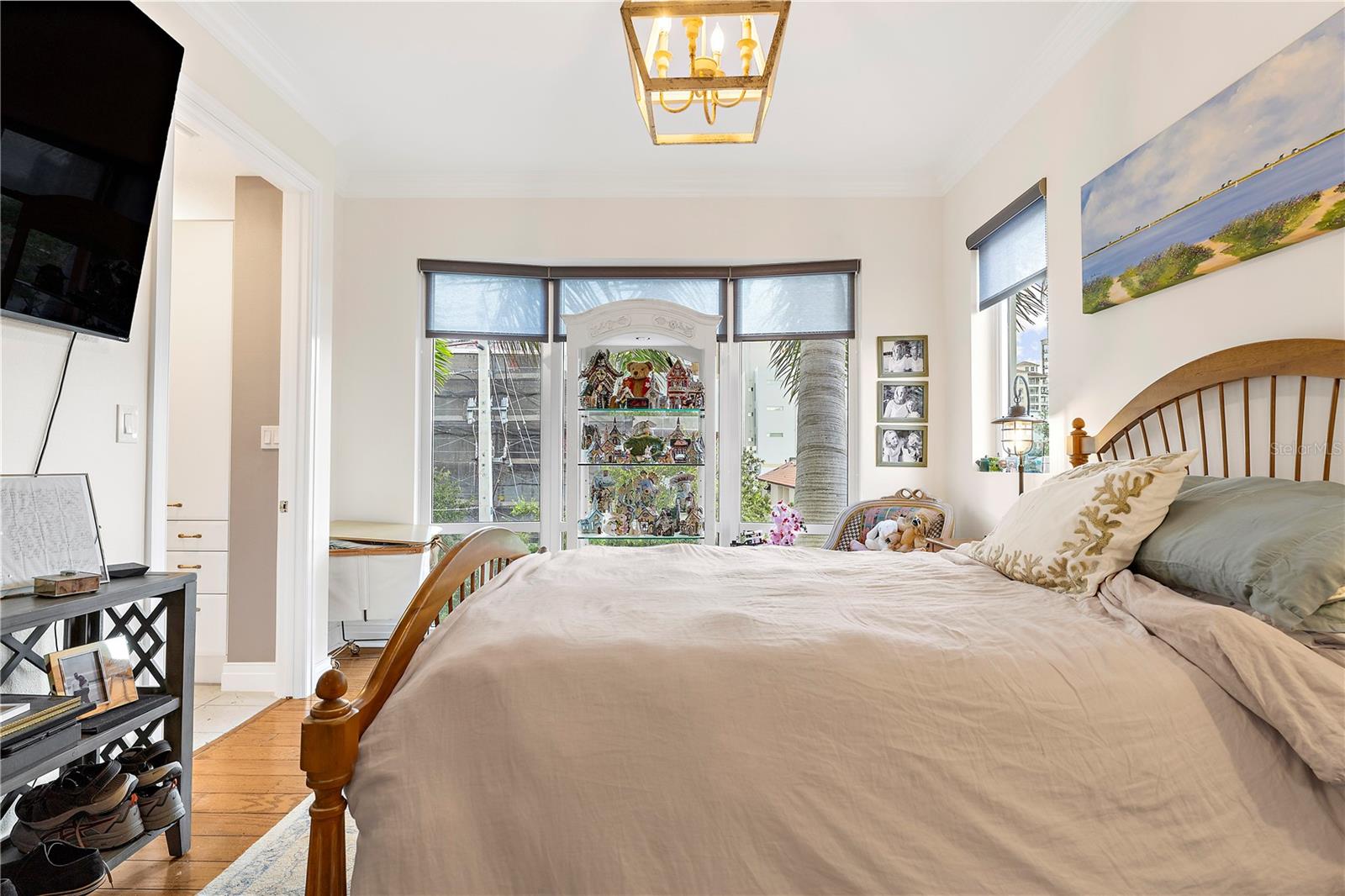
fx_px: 661
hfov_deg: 91.0
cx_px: 672
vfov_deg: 68.3
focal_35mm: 18
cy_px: 448
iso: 250
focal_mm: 17.7
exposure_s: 1/4
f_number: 7.1
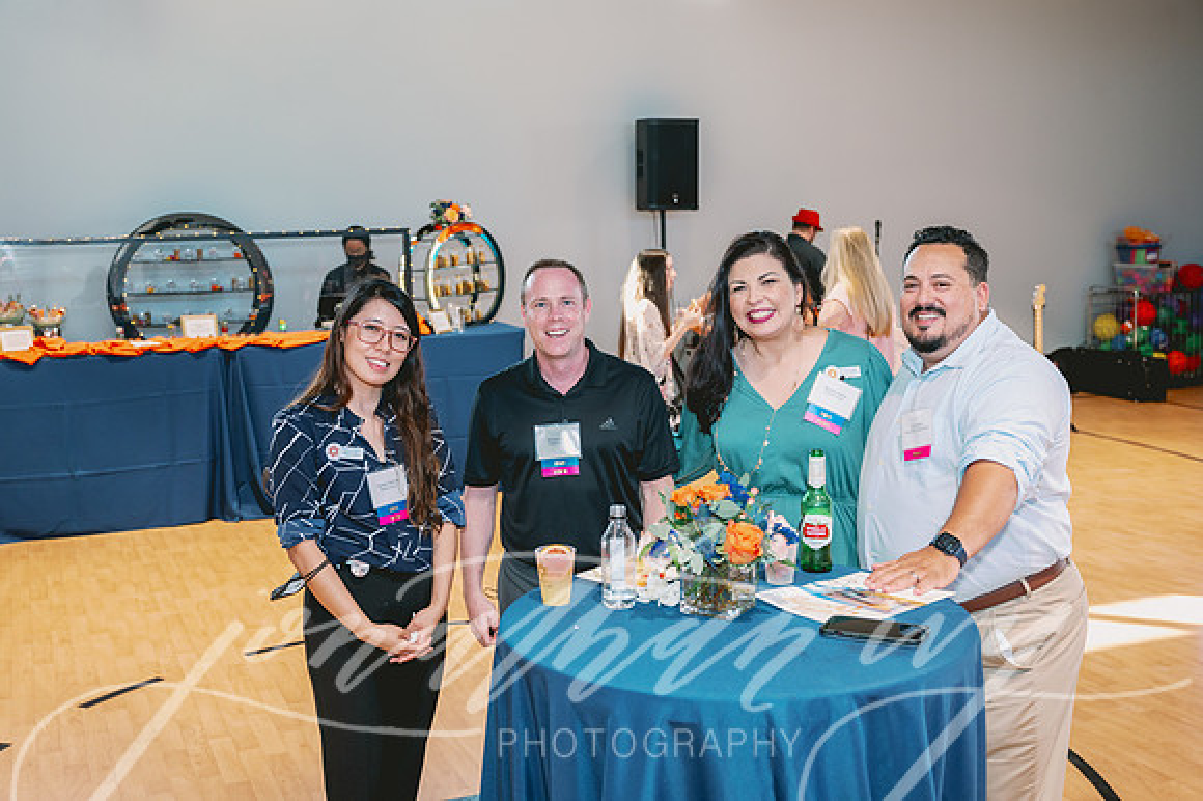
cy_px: 397
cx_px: 607
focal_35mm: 40
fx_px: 1349
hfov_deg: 48.1
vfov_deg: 33.1
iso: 1000
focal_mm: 40
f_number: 4
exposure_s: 1/160
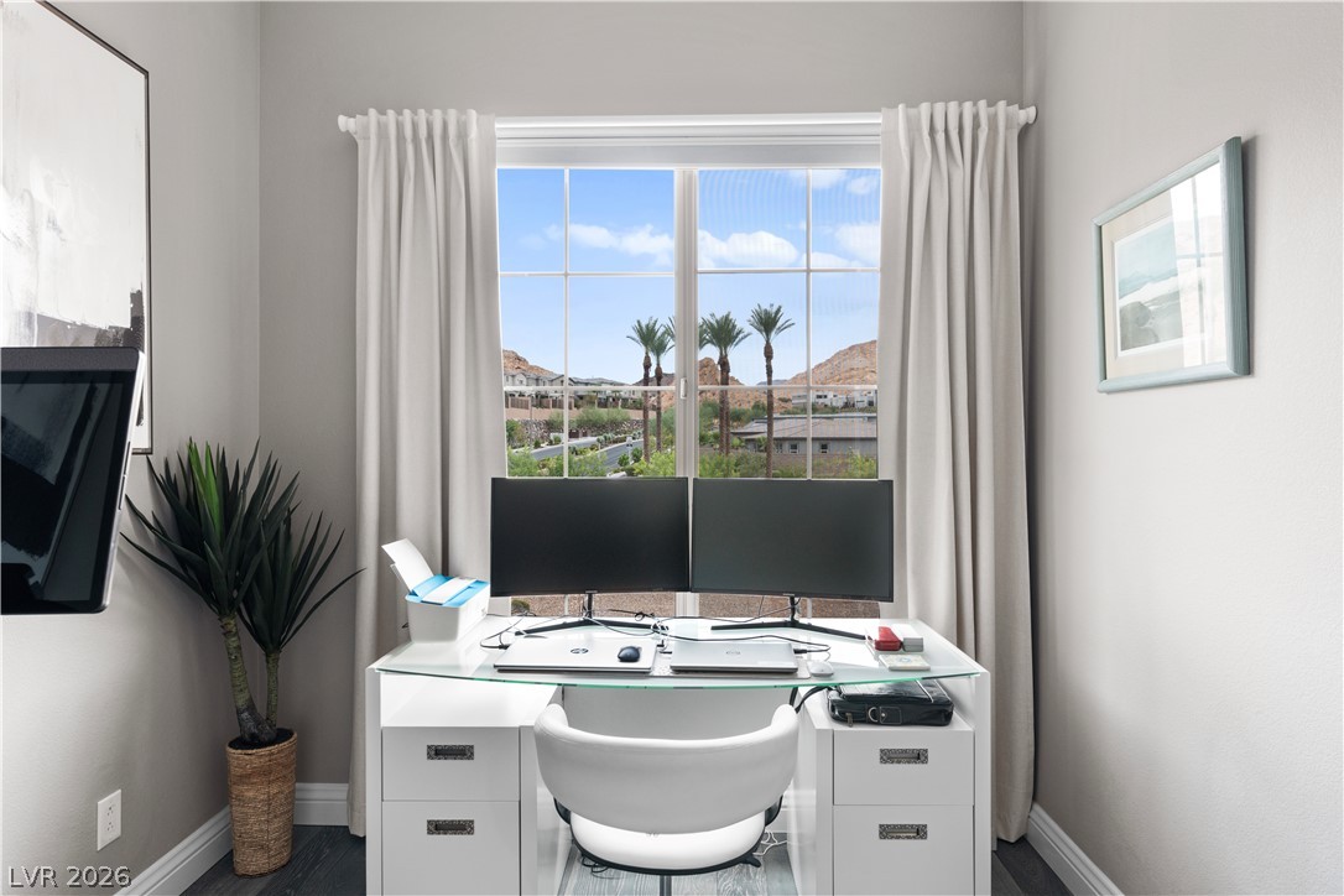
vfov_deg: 59.5
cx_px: 672
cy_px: 448
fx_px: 784
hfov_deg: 81.2
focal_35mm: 21
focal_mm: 21
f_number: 8
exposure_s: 1/30
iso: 400
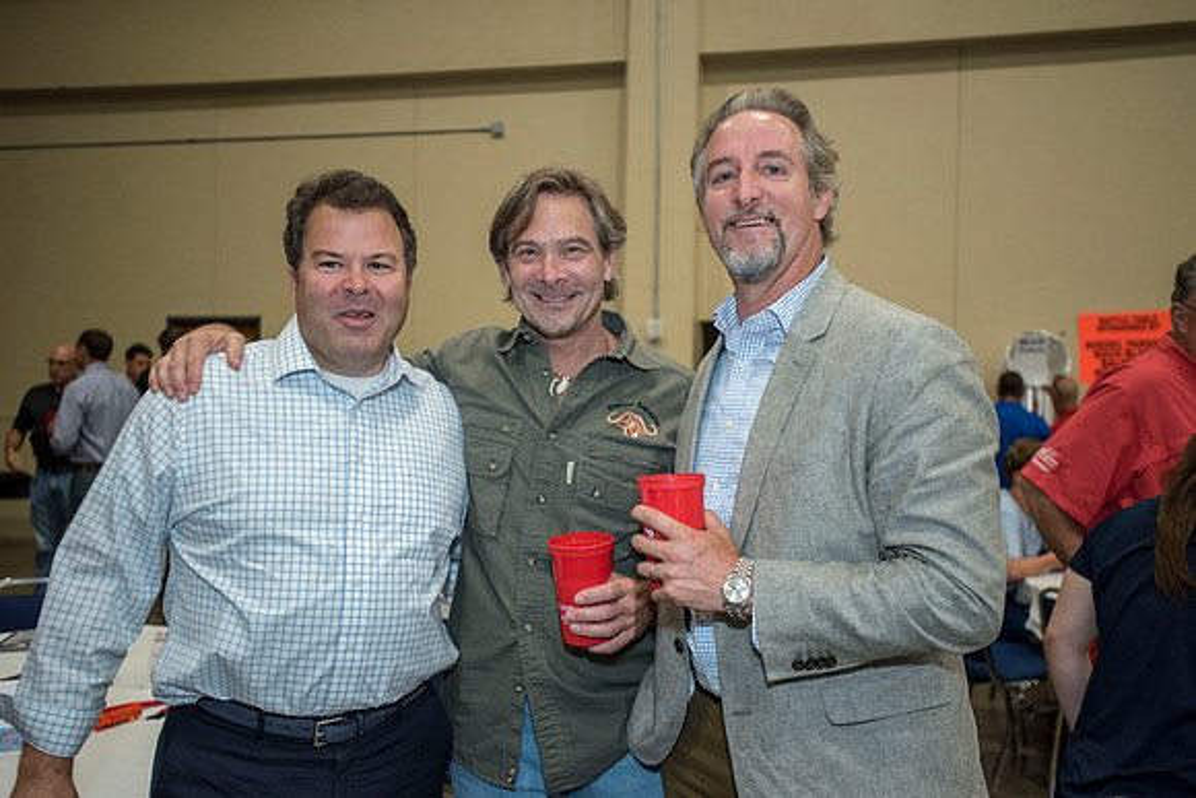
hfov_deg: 54.4
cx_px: 598
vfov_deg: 37.9
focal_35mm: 35
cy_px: 399
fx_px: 1163
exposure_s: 1/200
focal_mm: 35
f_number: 2.8
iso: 1250
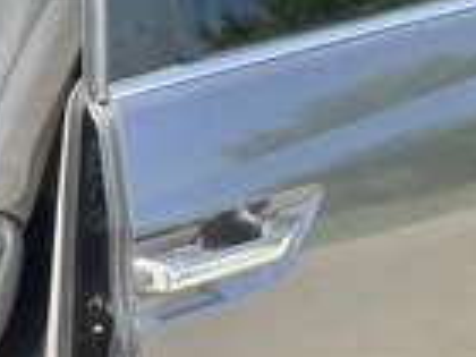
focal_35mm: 83
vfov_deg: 17.7
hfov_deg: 20.8
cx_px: -187
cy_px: 95
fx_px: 1141
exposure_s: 1/318
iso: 25
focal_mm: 3
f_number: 1.8
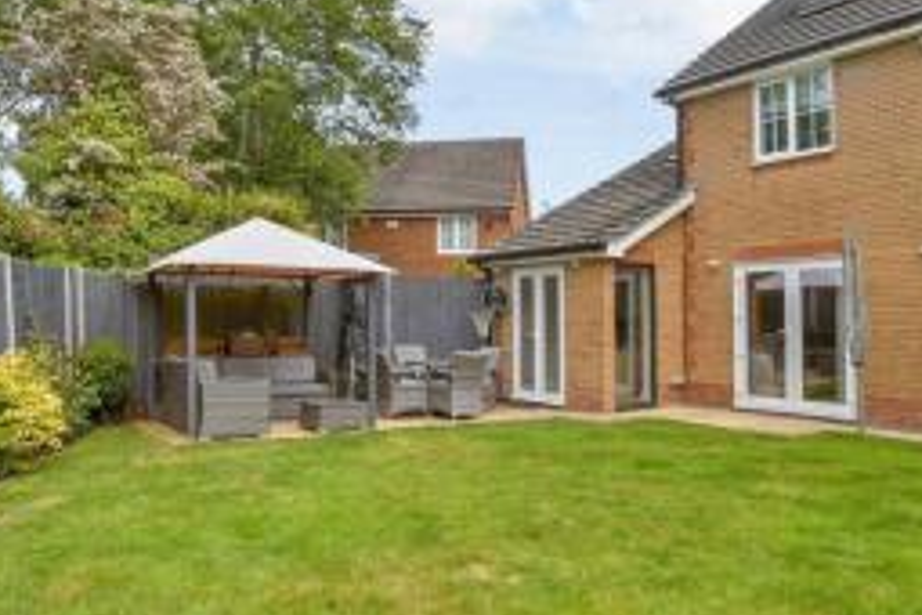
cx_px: 488
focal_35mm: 28
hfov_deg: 65.4
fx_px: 717
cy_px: 291
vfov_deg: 46.4
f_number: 8
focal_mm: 10
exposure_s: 1/200
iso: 160
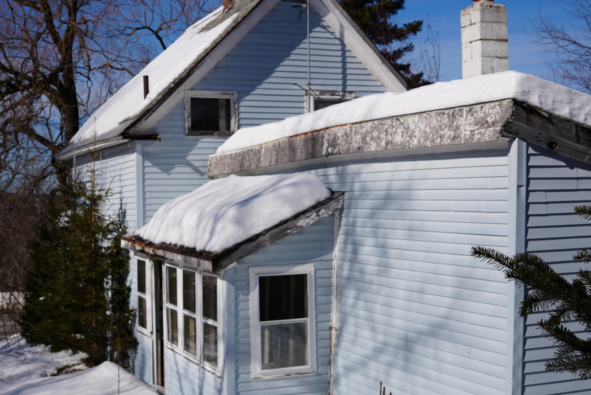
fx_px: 821
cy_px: 198
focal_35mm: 50
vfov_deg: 27.0
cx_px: 296
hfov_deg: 39.6
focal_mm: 50
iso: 80
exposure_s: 1/320
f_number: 10
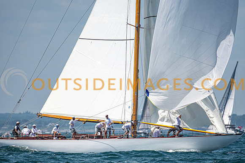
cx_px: 122
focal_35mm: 600
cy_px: 82
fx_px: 4084
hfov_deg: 3.4
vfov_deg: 2.3
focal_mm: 400
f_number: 5
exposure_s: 1/5000
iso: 400
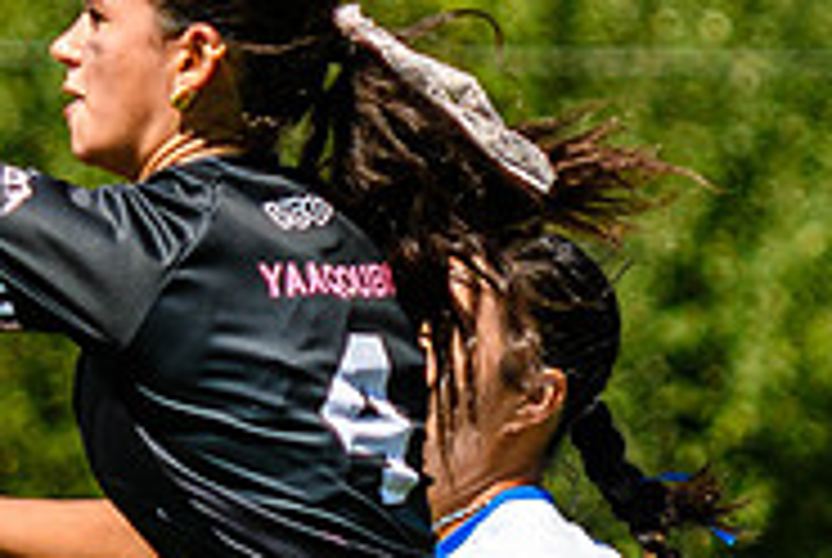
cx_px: 327
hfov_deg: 2.1
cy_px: 549
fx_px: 22916
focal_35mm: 990
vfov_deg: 1.4
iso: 100
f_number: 3.2
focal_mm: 112
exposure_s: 1/1600
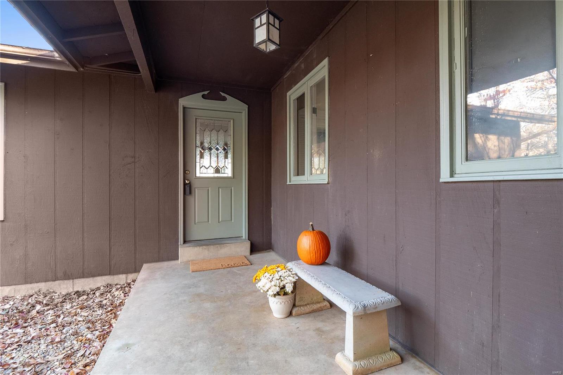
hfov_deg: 96.7
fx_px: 250
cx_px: 282
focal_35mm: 16
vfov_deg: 73.7
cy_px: 188
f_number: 6.3
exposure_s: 1/3
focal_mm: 8
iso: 400
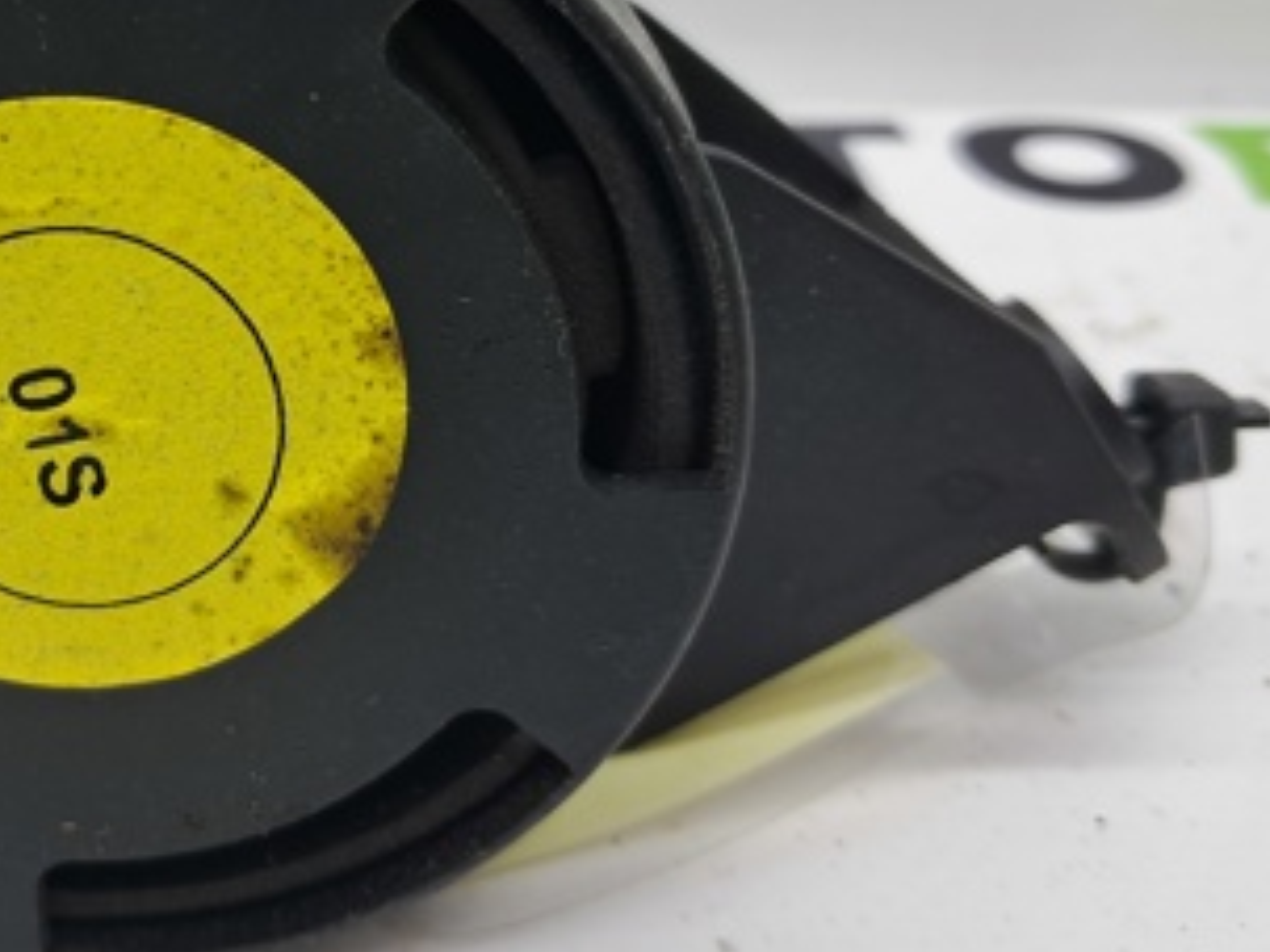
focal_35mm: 57
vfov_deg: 25.3
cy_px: 216
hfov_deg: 32.4
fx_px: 2090
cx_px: 172
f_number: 1.8
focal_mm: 4
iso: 50
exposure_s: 1/50
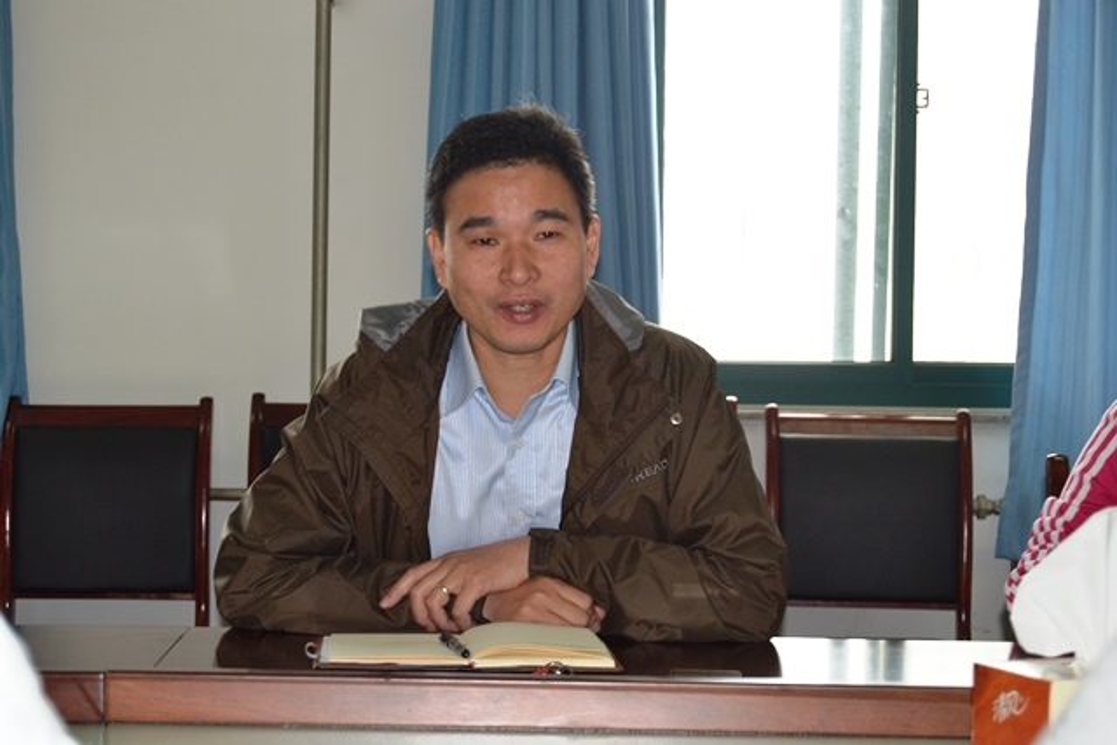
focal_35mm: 82
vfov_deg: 16.6
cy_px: 372
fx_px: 2560
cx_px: 558
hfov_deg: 24.6
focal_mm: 55
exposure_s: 1/60
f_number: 5.6
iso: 400
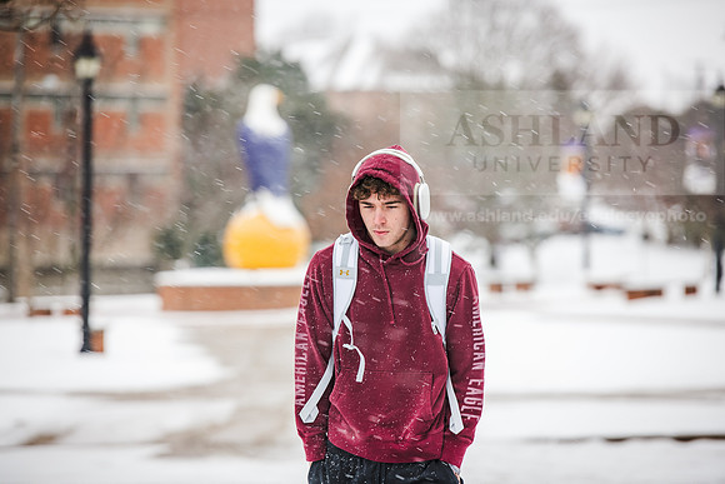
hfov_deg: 11.1
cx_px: 362
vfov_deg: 7.4
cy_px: 242
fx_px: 3726
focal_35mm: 185
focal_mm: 185
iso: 250
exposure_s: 1/160
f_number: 4
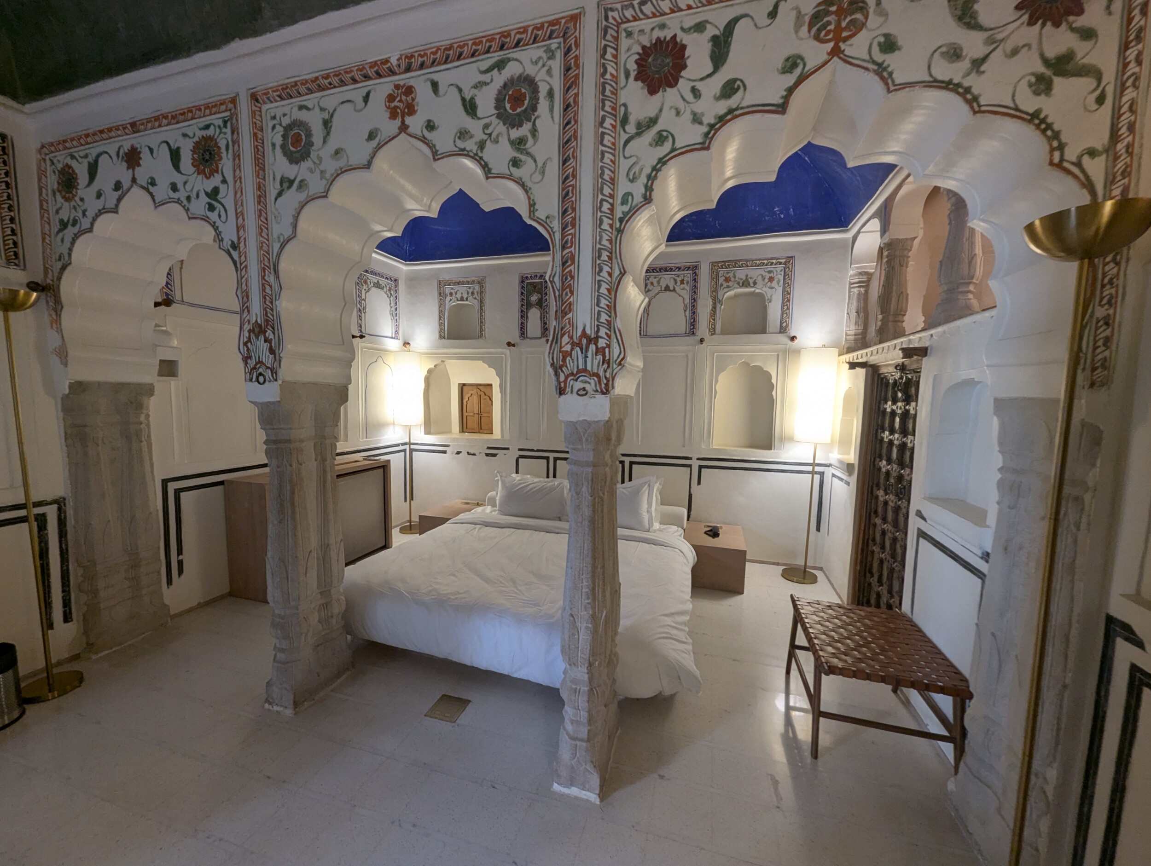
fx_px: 433
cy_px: 433
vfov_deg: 90.1
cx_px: 576
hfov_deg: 106.1
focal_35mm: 13
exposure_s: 1/25
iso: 62
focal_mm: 1.95
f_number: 2.2
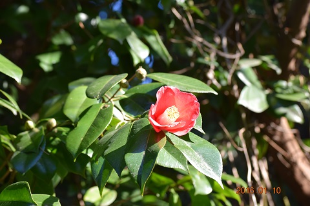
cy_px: 103
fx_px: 801
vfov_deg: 14.7
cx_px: 155
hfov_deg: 21.9
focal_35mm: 93
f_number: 7.1
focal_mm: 62
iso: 400
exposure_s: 1/200
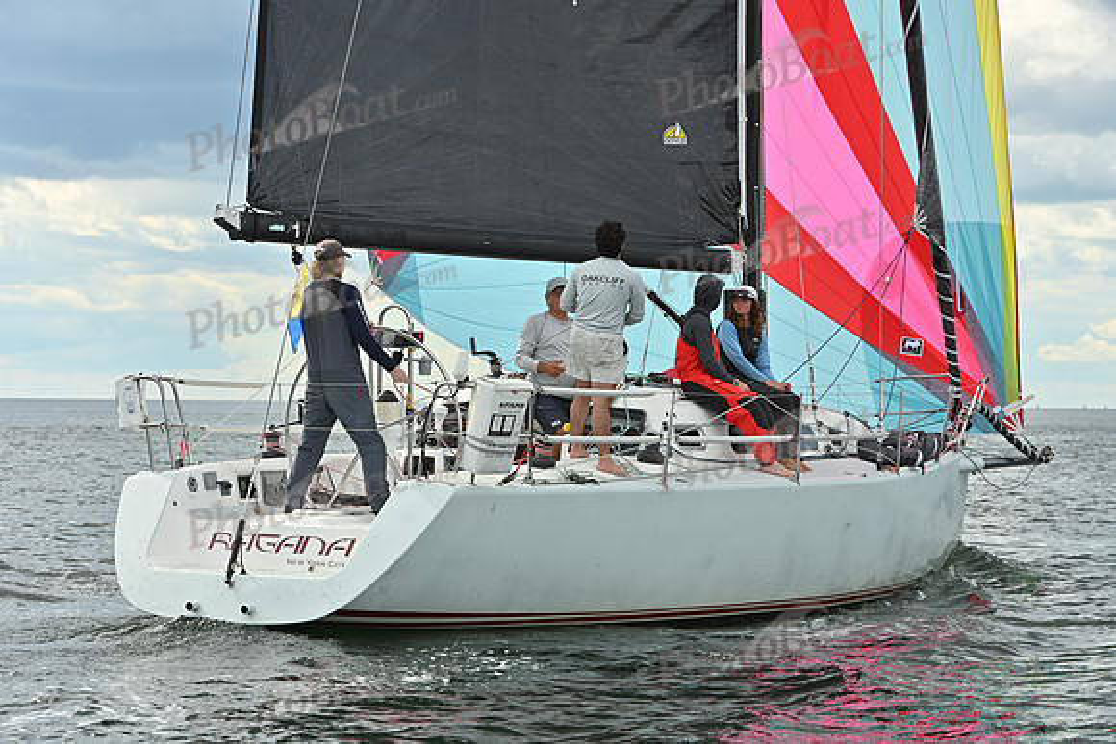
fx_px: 3256
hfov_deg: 19.5
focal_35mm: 105
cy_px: 372
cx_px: 558
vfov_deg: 13.0
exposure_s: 1/800
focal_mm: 105
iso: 250
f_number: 7.1
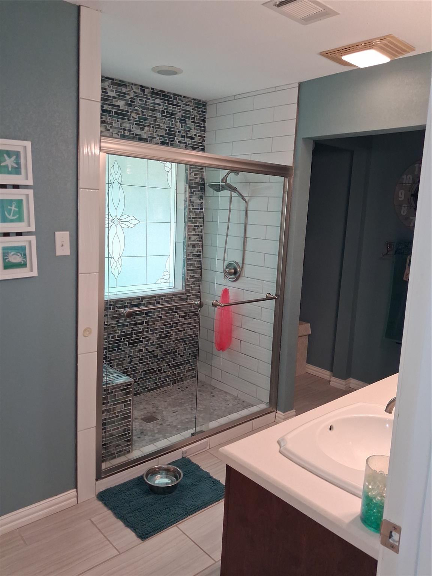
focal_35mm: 27
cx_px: 216
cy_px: 288
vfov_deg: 65.3
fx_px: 449
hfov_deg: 51.4
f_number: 1.8
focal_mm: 4
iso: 320
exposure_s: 1/120
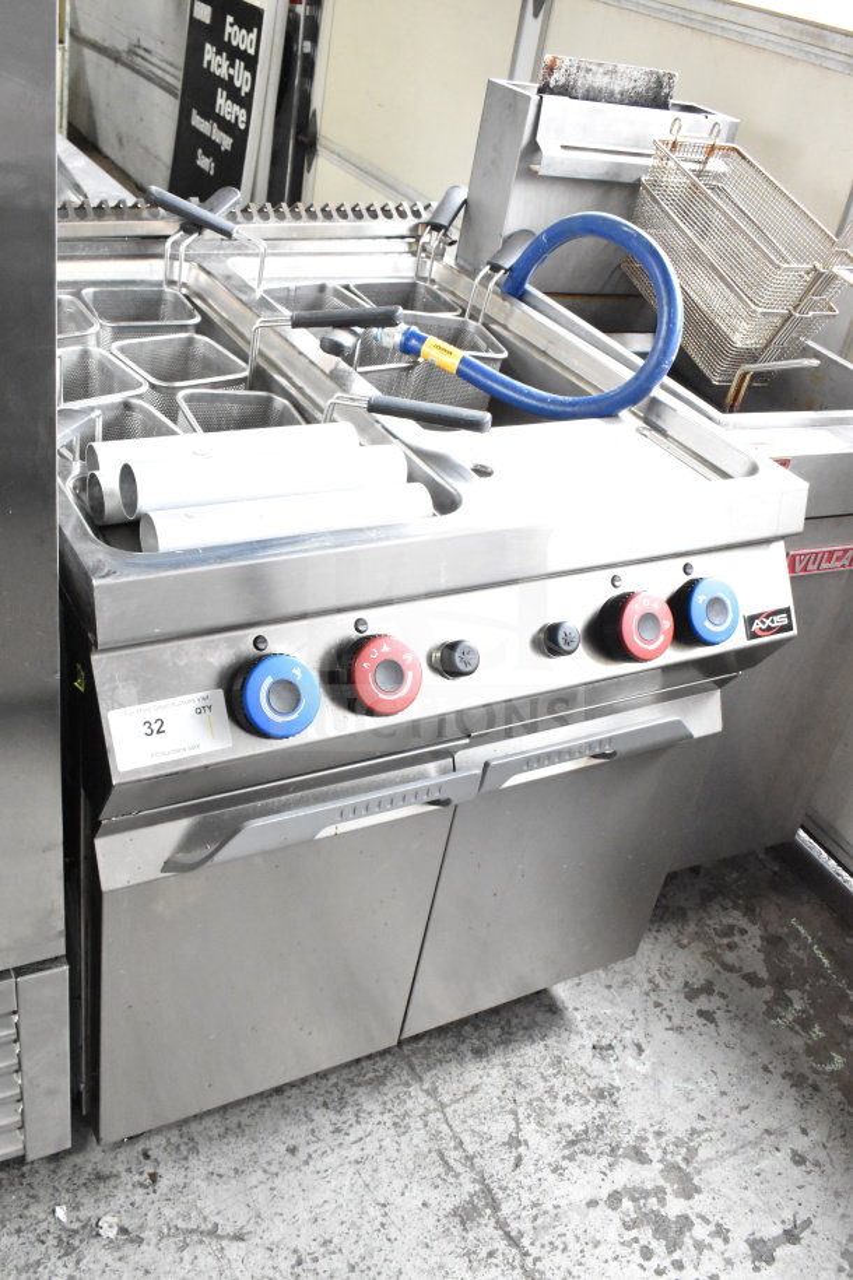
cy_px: 640
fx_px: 1173
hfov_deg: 40.0
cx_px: 426
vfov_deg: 57.2
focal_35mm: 33
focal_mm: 22
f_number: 10
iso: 6400
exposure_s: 1/400
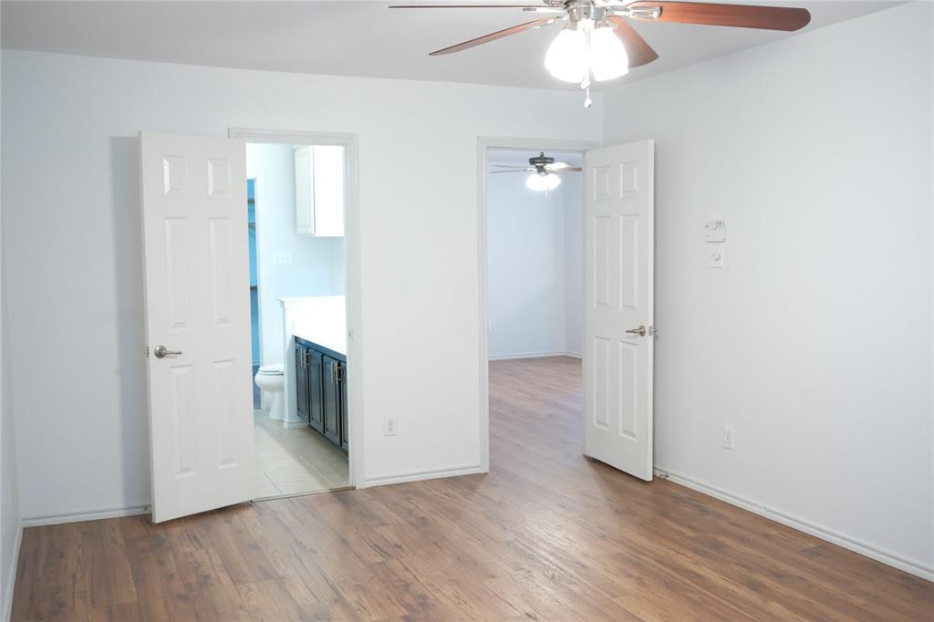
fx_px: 908
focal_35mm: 35
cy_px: 311
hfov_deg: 54.4
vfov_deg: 37.8
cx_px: 467
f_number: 2.8
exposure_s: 1/125
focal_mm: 23
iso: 3200
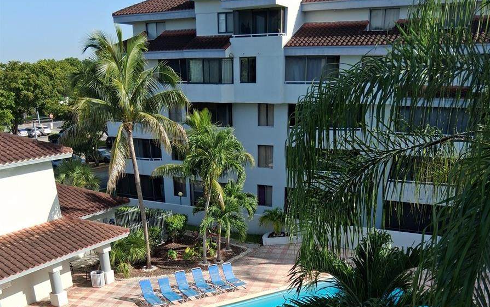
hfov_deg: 52.7
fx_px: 494
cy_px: 319
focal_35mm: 37
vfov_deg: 31.4
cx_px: 246
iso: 25
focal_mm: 3.98
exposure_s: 1/482
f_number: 1.8
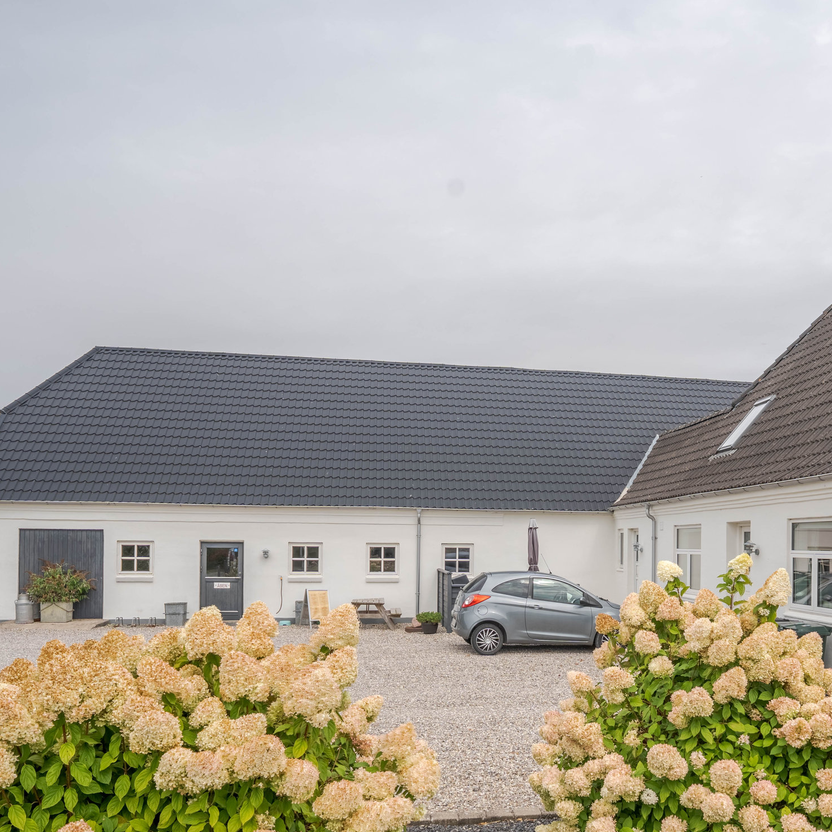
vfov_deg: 51.8
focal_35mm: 31
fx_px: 843
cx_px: 575
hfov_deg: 51.3
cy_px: 539
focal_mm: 18
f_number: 8
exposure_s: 1/5000
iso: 100
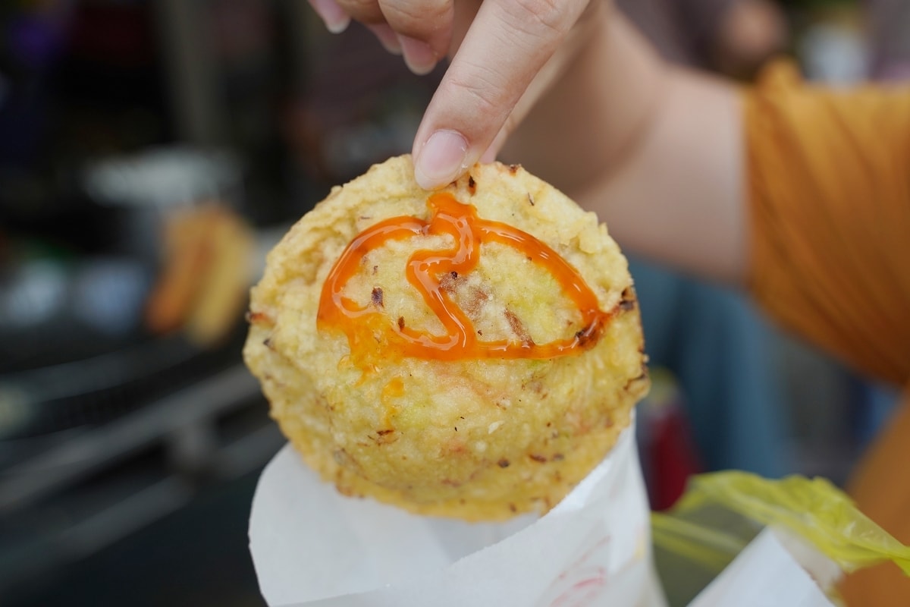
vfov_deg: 35.1
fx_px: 960
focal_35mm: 38
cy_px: 304
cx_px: 455
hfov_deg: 50.7
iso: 200
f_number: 4
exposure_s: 1/160
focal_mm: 38
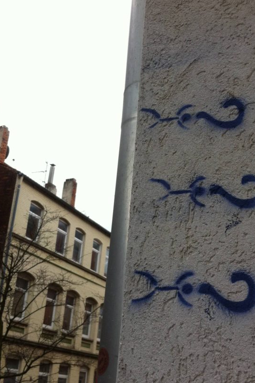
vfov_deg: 42.7
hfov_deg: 29.1
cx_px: 160
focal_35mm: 46
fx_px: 489
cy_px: 212
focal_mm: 3.85
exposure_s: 1/120
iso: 80
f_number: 2.8
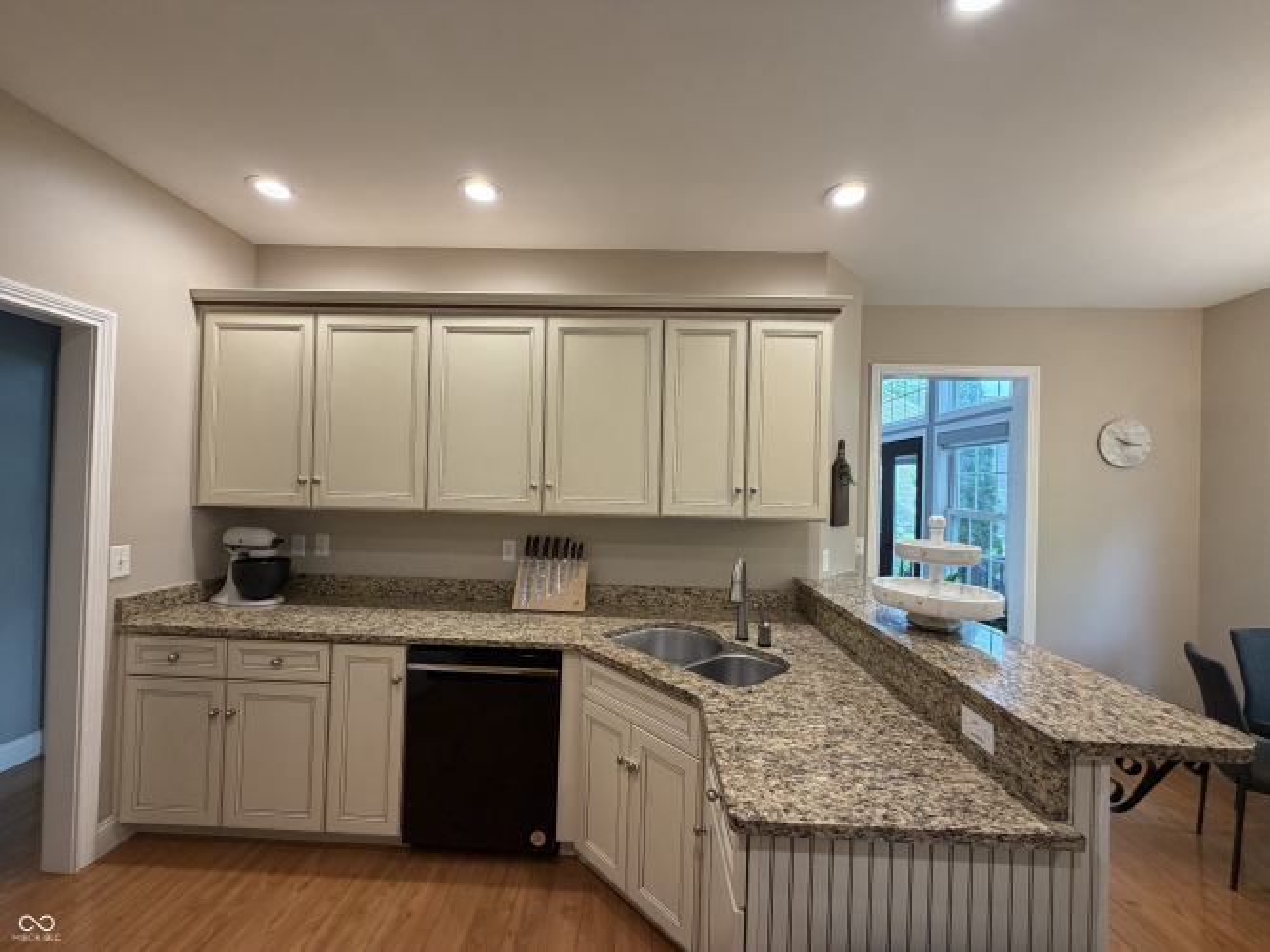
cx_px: 635
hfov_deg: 102.1
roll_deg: -1.5
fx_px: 514
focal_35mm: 14
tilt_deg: +0.8
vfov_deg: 85.7
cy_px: 476
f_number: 2.2
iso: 200
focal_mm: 2.22
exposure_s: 1/60
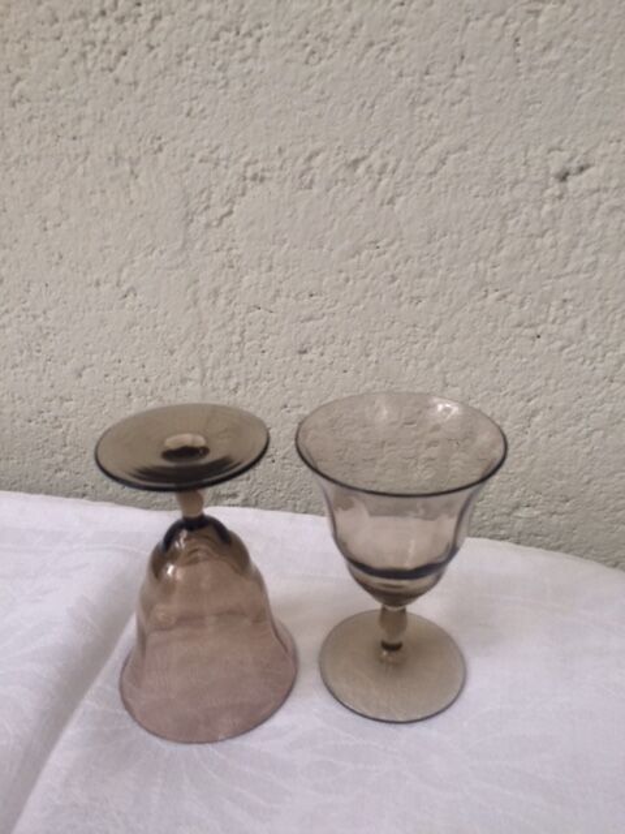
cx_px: 312
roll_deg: +1.5
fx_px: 698
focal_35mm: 29
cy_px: 417
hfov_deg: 48.2
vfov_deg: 61.7
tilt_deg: -31.4
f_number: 2.2
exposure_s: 1/33
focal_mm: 4.15
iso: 100
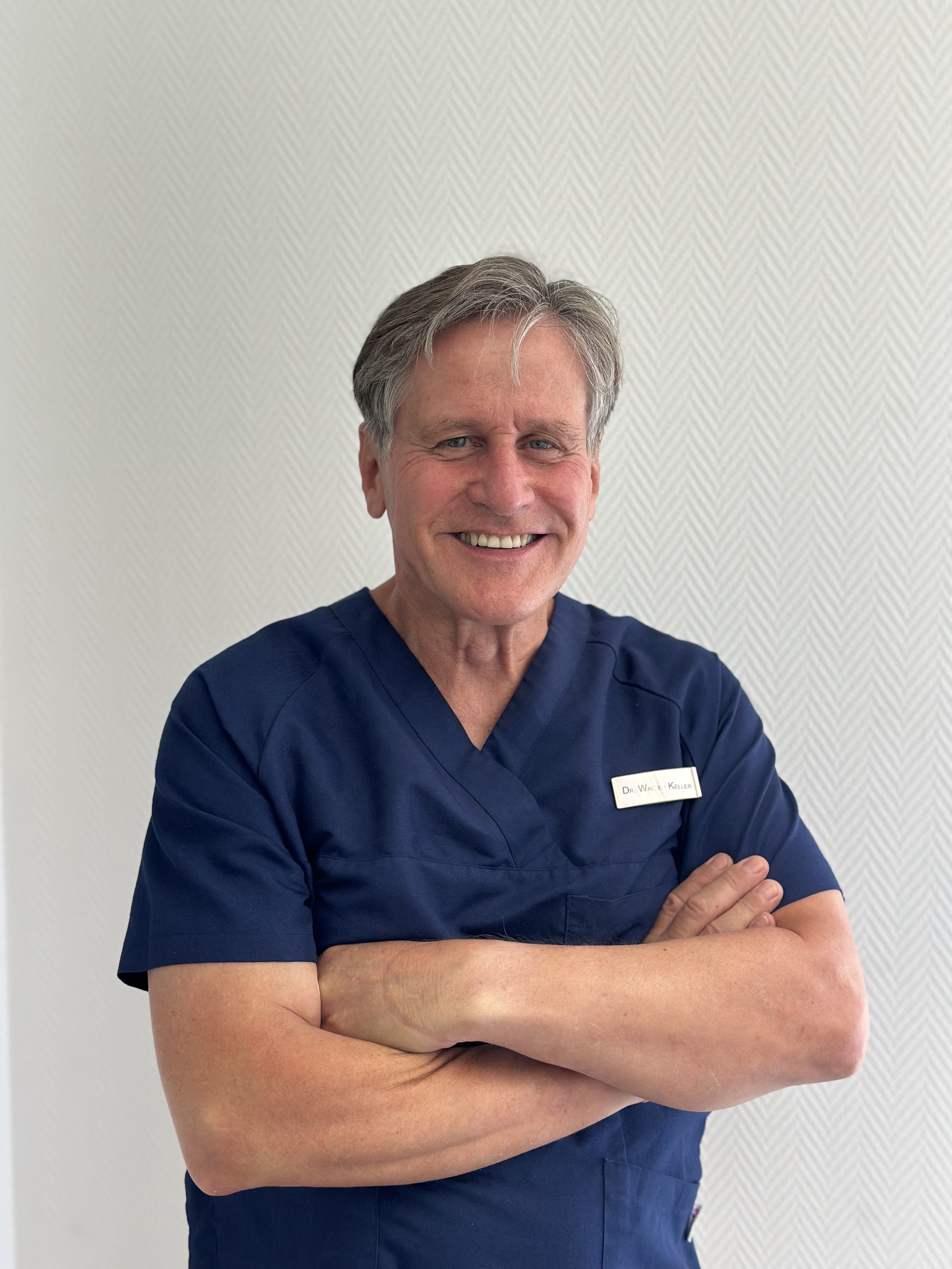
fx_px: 1760
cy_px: 634
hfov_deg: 30.3
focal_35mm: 48
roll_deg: -0.7
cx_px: 476
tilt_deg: -7.8
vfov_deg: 39.7
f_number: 1.78
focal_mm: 6.86
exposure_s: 1/100
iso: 80
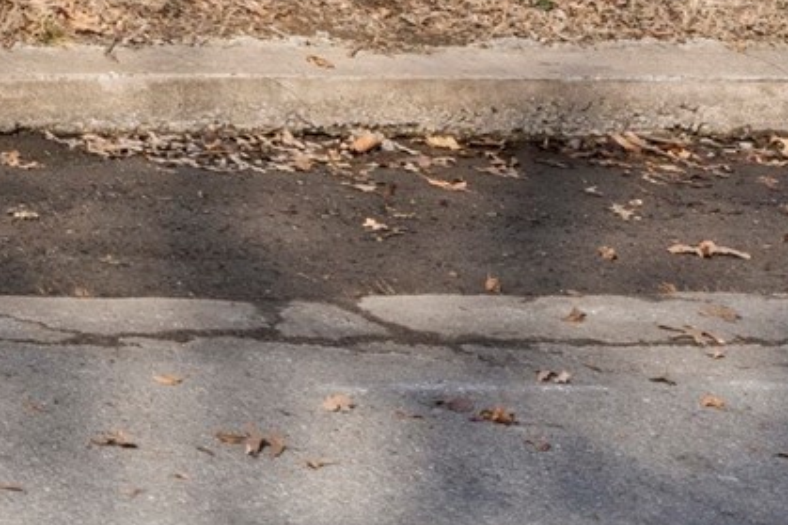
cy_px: -590
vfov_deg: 11.5
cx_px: -1102
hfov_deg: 13.8
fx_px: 2285
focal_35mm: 104
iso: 160
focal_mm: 21.5
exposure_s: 1/200
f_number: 8
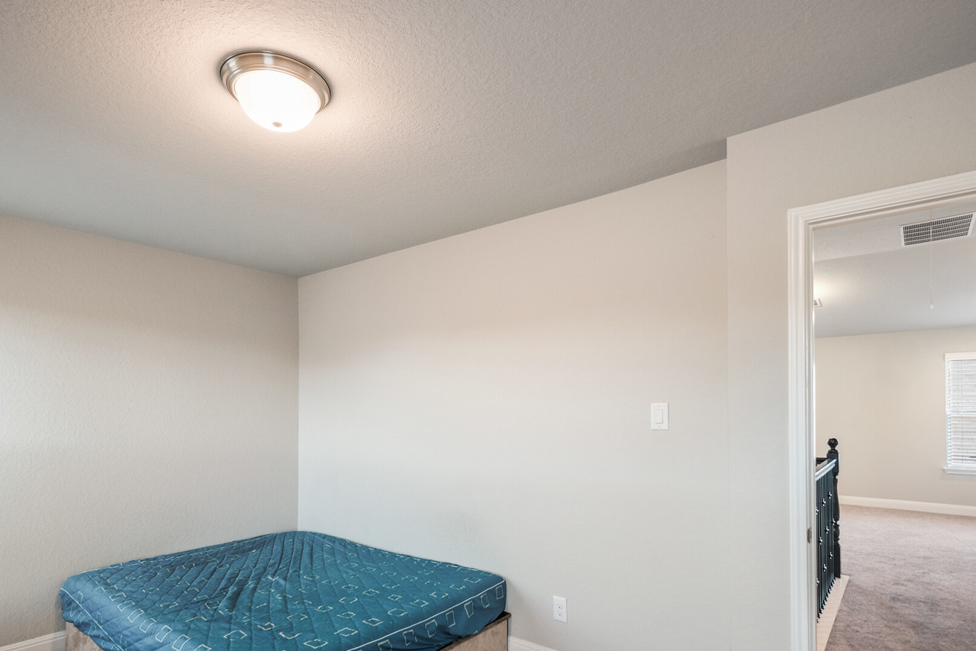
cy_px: 393
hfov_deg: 86.9
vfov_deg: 63.9
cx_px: 474
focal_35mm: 19
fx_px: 515
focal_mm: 10
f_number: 4
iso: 400
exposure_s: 1/50
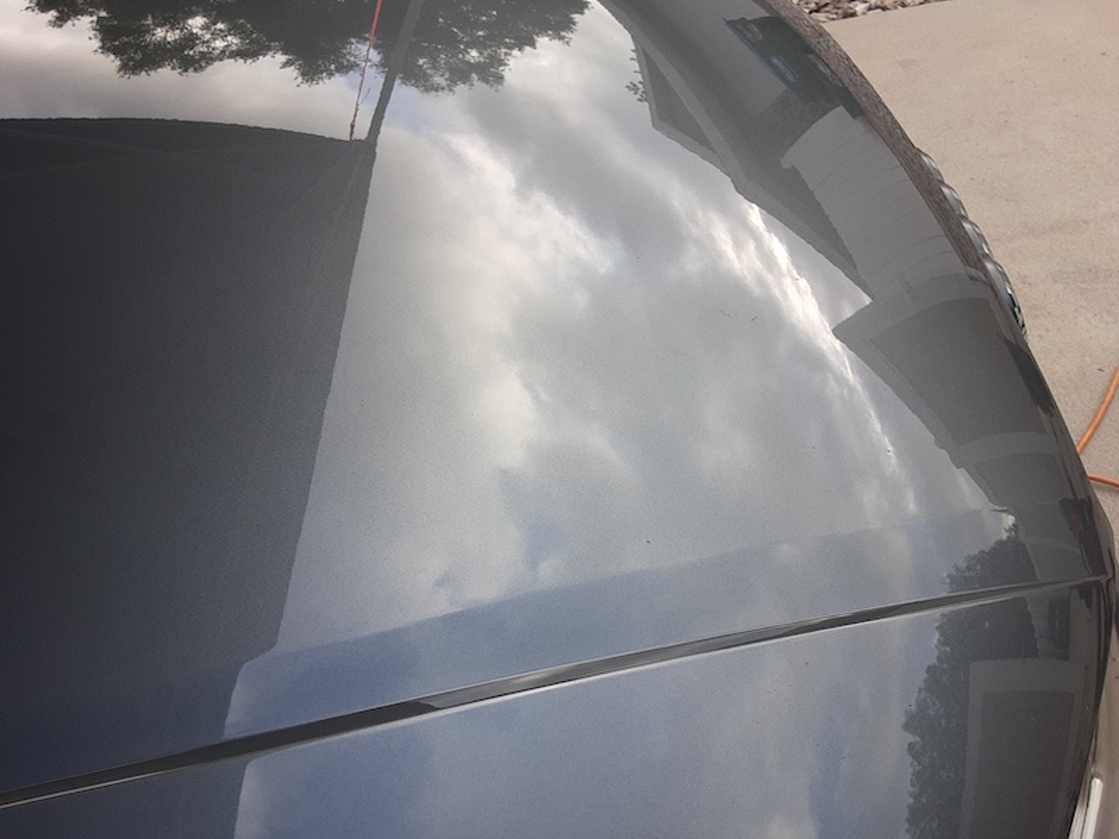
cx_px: 560
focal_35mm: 27
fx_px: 873
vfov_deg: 51.4
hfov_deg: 65.3
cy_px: 420
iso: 40
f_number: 1.9
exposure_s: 1/313
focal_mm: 2.91
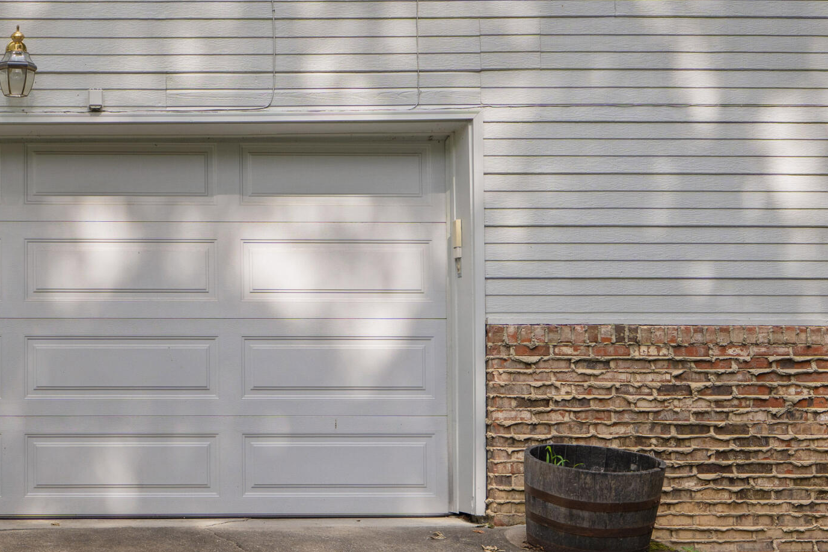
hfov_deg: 30.7
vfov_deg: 22.2
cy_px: 328
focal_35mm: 61
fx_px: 1403
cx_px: 10
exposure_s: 1/400
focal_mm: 28
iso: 320
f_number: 7.1
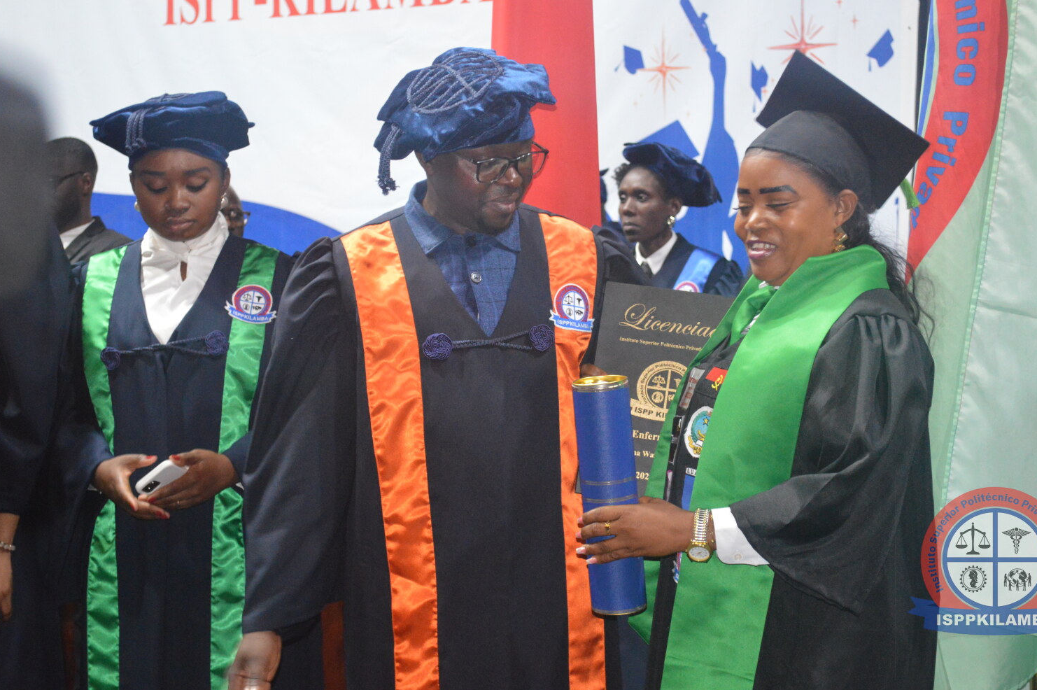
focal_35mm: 68
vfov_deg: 20.0
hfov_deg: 29.7
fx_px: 1957
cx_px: 551
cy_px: 322
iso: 2800
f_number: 5.3
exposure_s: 1/60
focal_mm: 42
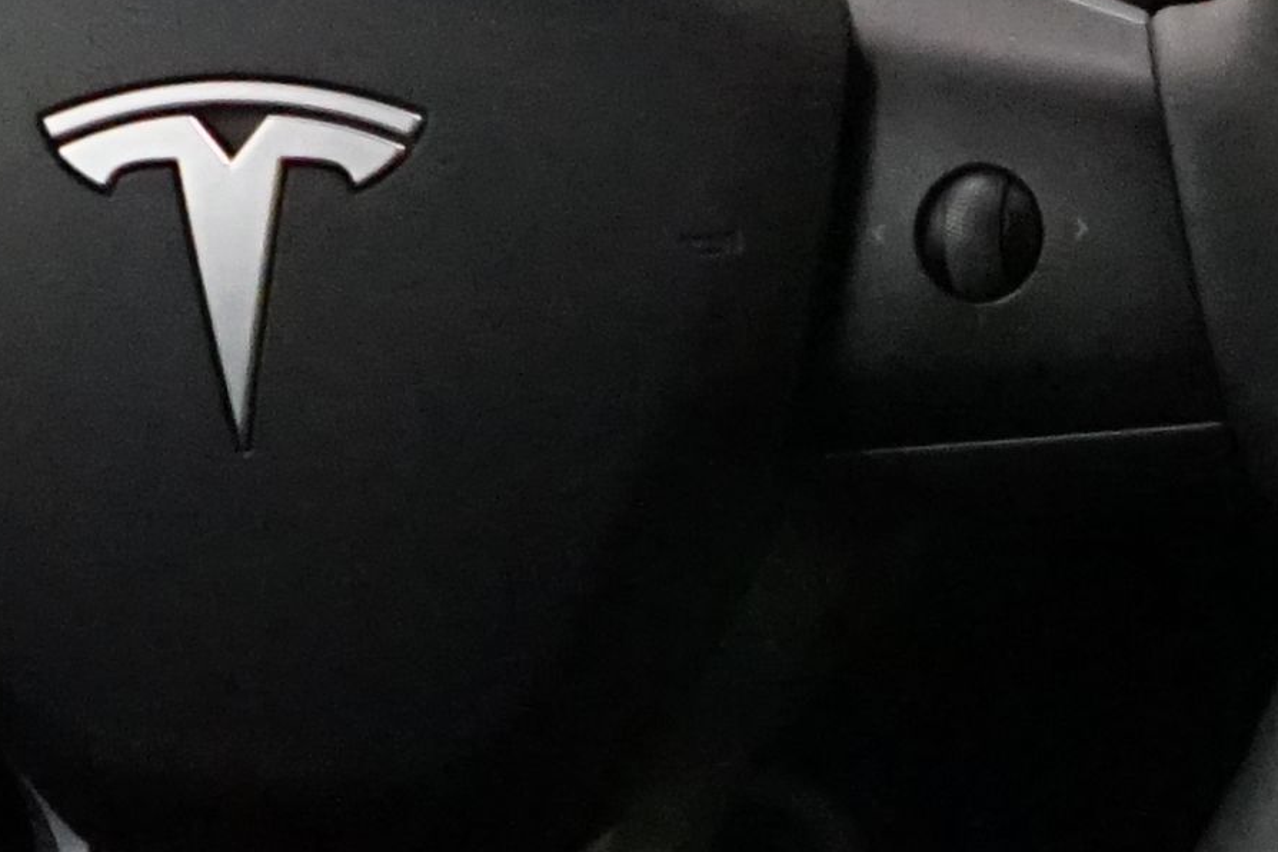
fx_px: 6673
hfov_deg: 10.0
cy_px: 831
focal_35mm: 188
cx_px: 2668
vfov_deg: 7.3
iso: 6400
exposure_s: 1/125
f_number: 3.5
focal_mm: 28
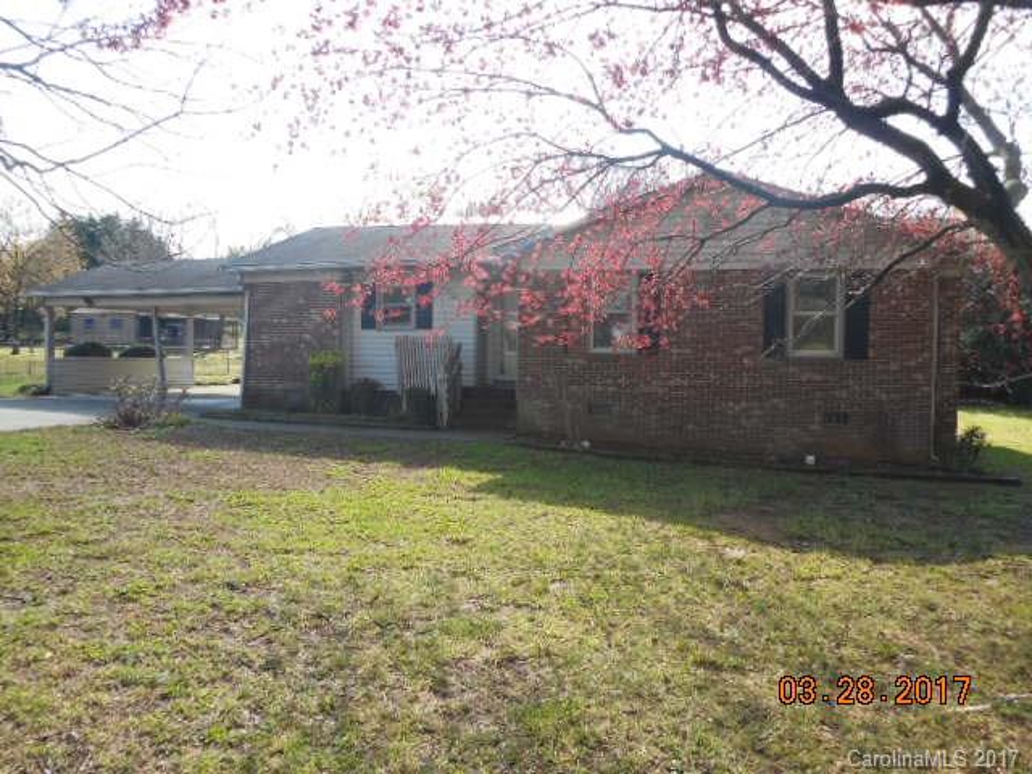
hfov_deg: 61.7
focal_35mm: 29
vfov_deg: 48.2
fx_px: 865
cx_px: 516
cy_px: 387
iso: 80
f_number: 4
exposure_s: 1/160
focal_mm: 5.2
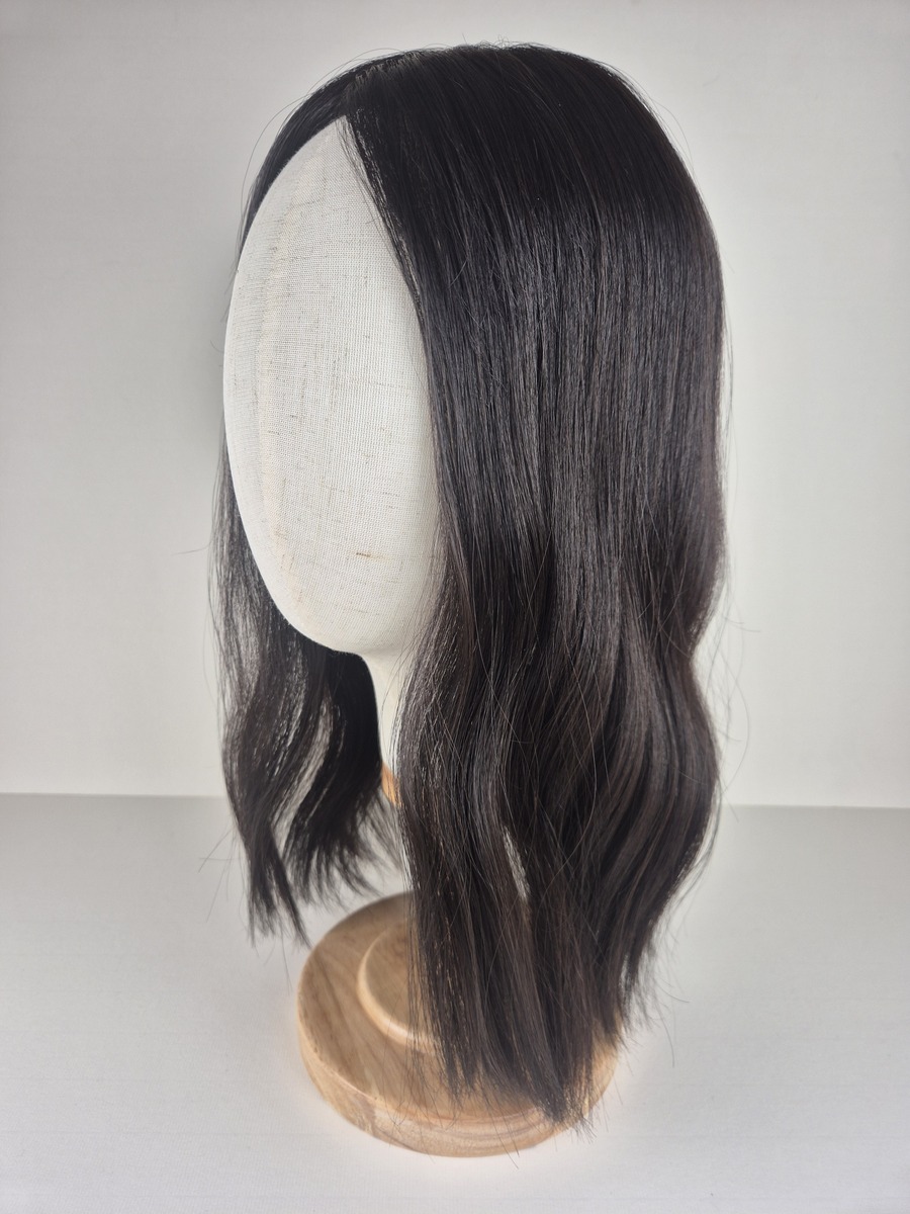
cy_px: 607
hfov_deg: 58.9
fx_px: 806
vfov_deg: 73.9
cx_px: 455
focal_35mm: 23
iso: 25
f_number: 1.8
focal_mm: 5.4
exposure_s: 1/107
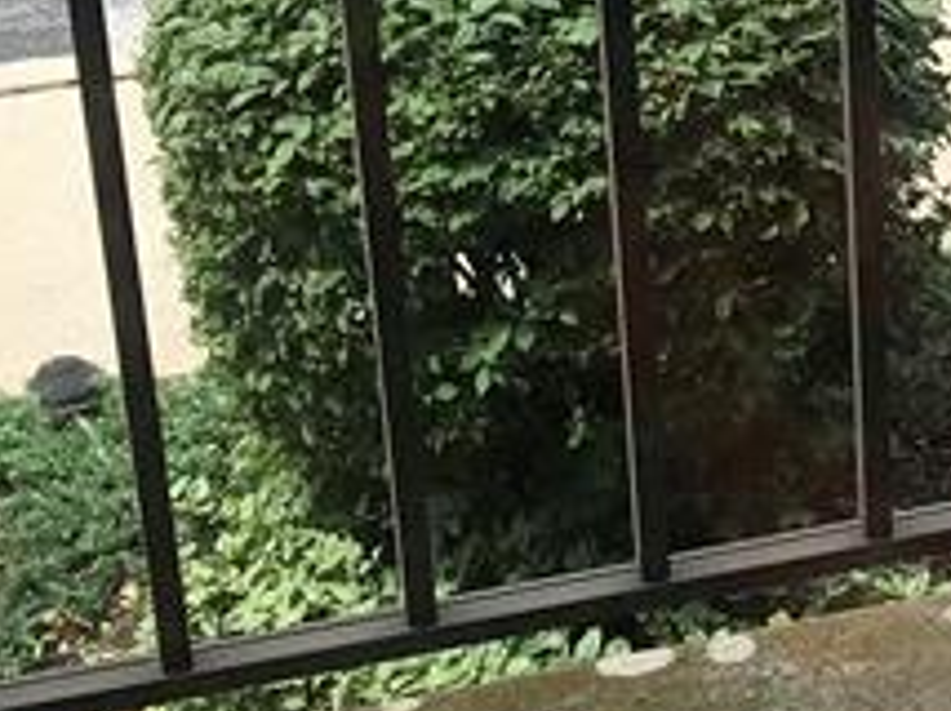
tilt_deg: -27.3
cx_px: 1449
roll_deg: -2.7
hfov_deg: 13.8
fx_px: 3677
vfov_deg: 11.0
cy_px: 280
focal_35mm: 134
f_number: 1.8
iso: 20
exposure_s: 1/987
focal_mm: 3.99
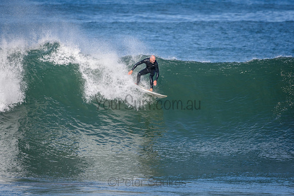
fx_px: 5023
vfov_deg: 2.2
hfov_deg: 3.4
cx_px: 147
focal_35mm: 615
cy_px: 98
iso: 360
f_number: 5.6
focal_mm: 410
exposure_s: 1/2000
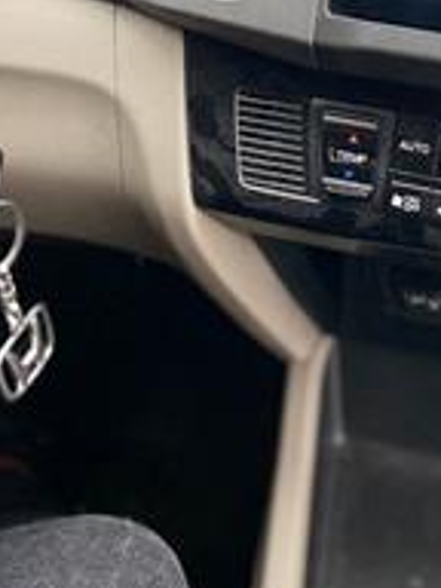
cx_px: 551
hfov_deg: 19.1
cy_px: -69
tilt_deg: -30.6
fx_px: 1223
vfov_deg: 25.0
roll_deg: +0.3
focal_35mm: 72
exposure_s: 1/121
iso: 100
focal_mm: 4.25
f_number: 1.8
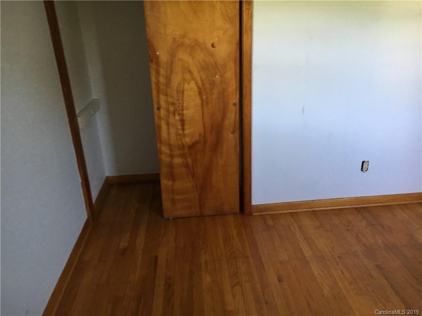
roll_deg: +2.4
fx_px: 354
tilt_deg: -17.7
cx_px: 211
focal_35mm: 29
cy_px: 158
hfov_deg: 61.7
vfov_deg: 48.2
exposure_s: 1/30
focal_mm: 4.15
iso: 160
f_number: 2.2
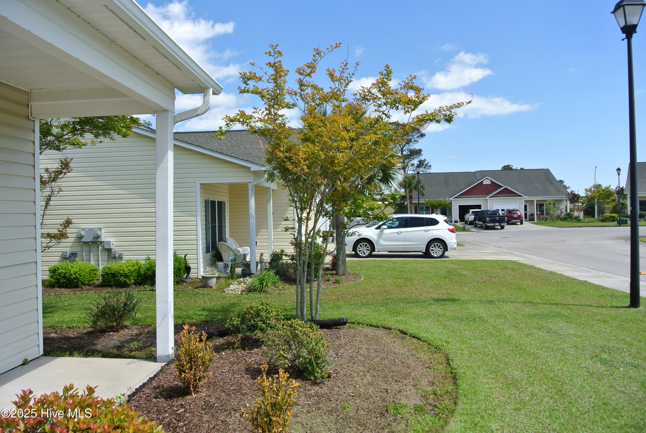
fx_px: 485
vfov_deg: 48.0
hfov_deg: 67.3
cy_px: 216
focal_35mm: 27
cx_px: 323
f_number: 4.5
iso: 100
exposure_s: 1/640
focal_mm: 10
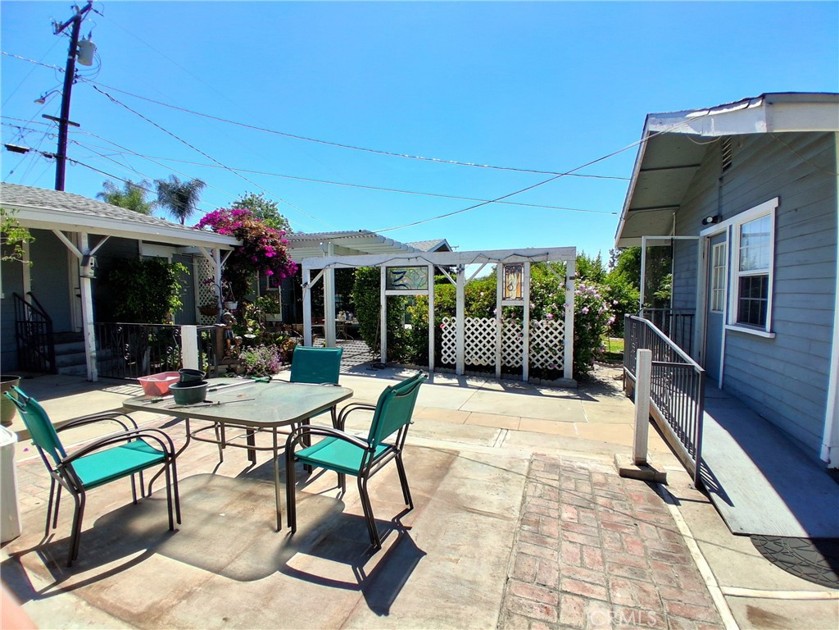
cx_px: 420
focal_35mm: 17
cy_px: 315
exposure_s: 1/1667
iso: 50
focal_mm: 1.4
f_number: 2.2
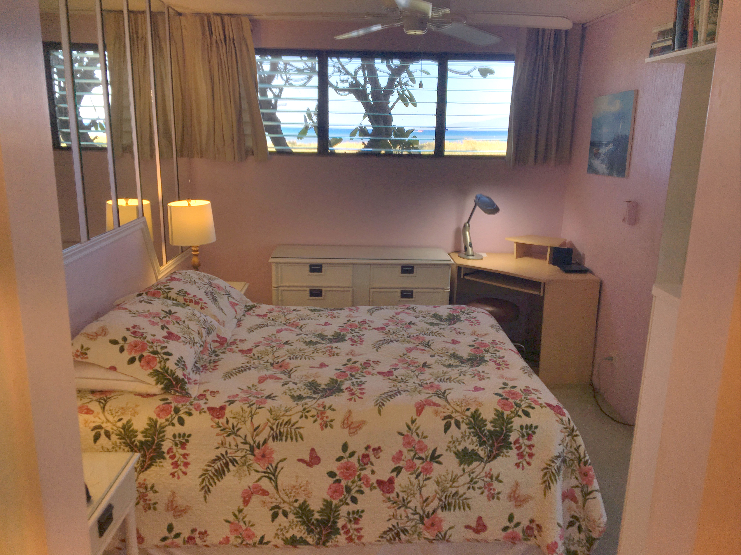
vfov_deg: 48.2
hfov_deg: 61.7
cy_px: 278
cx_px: 370
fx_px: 620
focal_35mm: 29
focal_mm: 4.15
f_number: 2.2
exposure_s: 1/1425
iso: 25
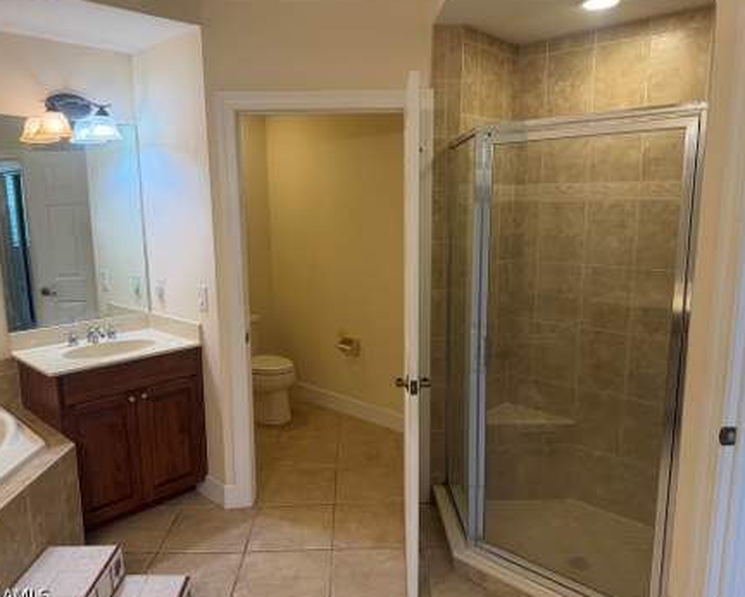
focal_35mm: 26
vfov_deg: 55.0
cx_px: 362
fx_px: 574
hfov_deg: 66.0
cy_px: 298
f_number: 1.78
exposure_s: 1/60
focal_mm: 6.76
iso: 125
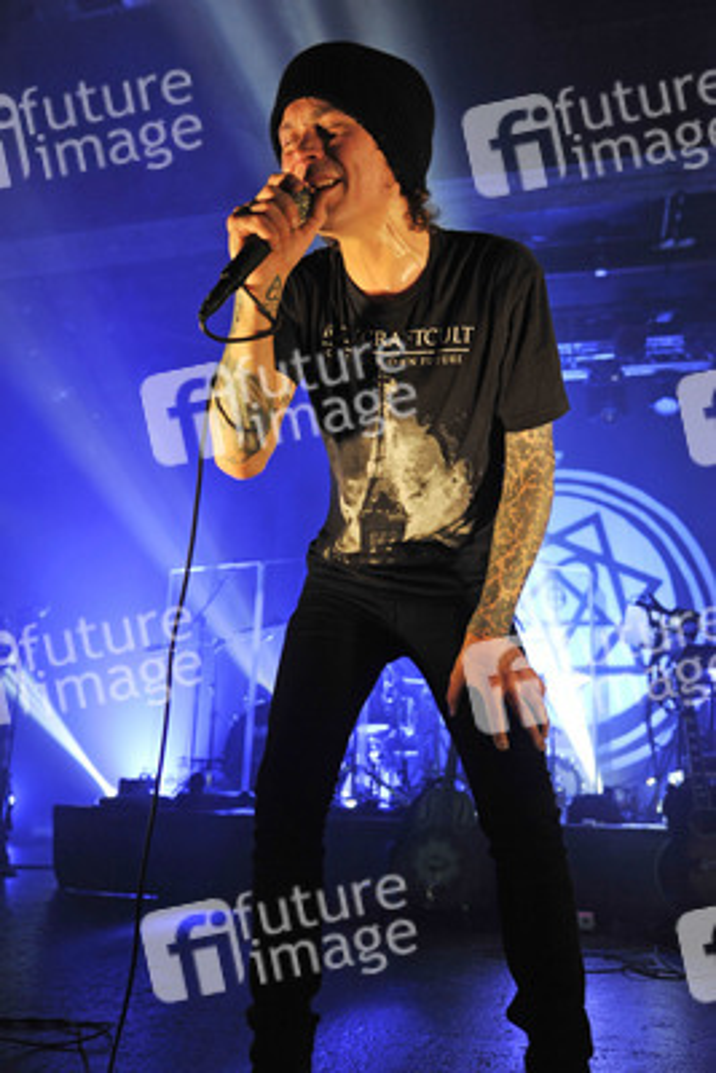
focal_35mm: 30
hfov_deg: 43.6
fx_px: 894
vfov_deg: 61.9
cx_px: 358
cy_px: 536
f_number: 2.8
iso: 1600
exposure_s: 1/160
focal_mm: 30
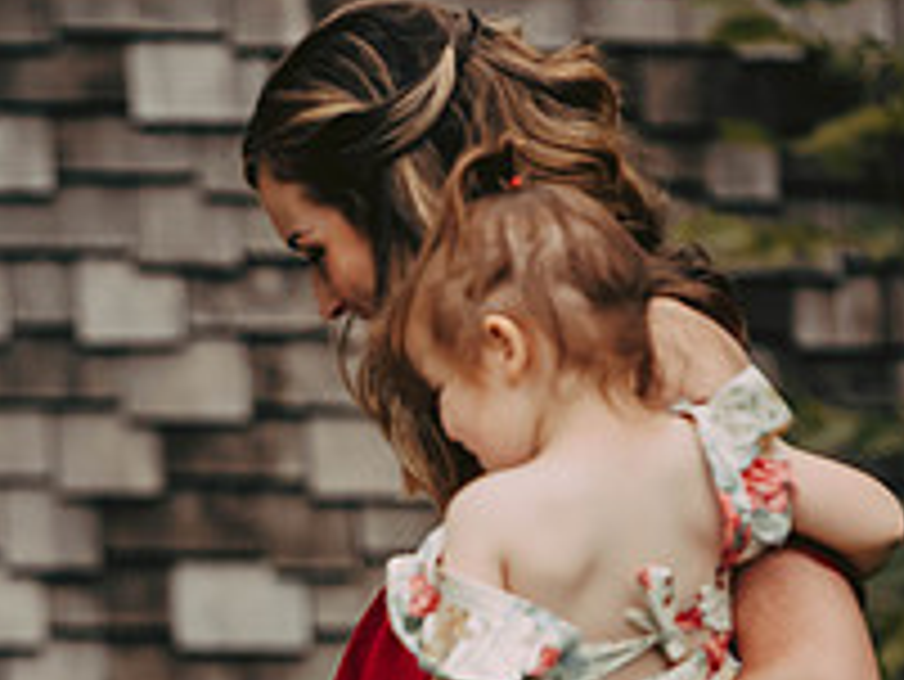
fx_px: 12308
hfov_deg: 4.2
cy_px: 808
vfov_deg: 3.2
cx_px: 148
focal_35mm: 471
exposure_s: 1/3200
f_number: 2.8
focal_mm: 170
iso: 640
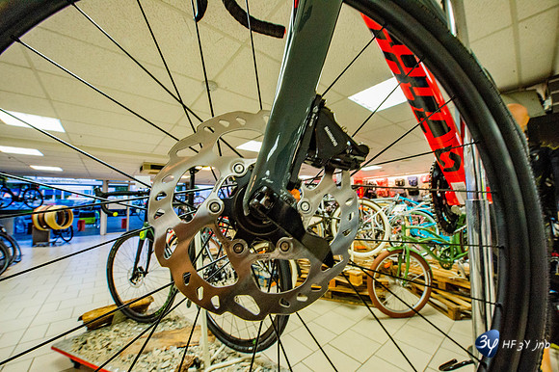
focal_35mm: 14
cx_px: 280
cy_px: 186
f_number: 16
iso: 4000
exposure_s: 1/15
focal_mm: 14
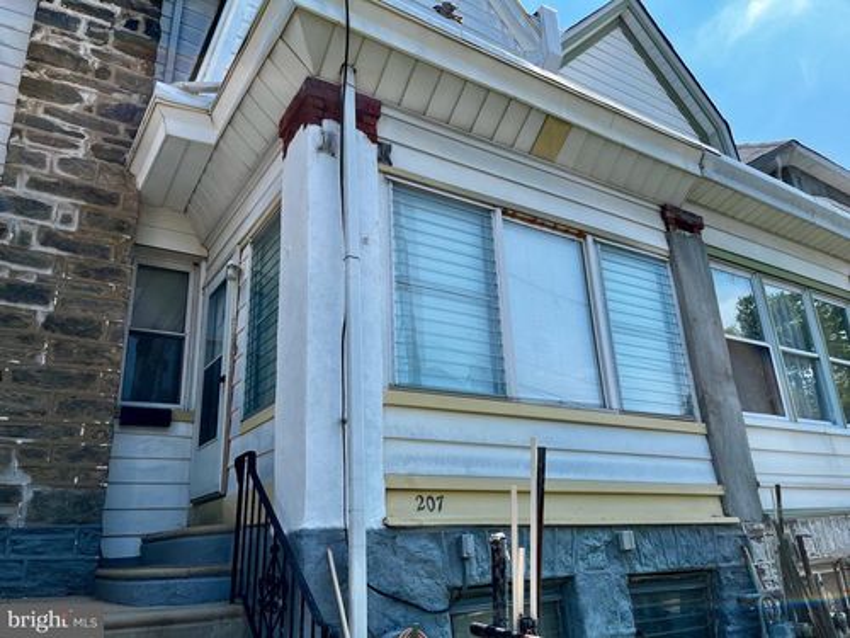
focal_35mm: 26
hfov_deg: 67.3
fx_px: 638
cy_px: 319
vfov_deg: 53.1
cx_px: 425
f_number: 1.6
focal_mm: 5.1
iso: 50
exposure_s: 1/1992
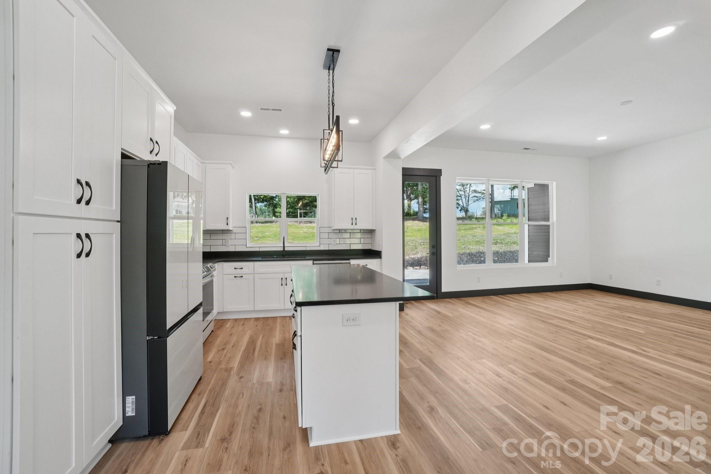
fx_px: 296
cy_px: 237
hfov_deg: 100.4
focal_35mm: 15
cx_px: 356
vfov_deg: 77.3
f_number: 8
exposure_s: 1/30
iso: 125
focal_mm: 10
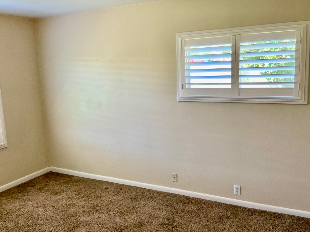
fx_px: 287
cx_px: 169
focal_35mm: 32
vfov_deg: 44.2
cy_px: 113
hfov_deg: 56.7
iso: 50
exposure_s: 1/60
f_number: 1.8
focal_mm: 3
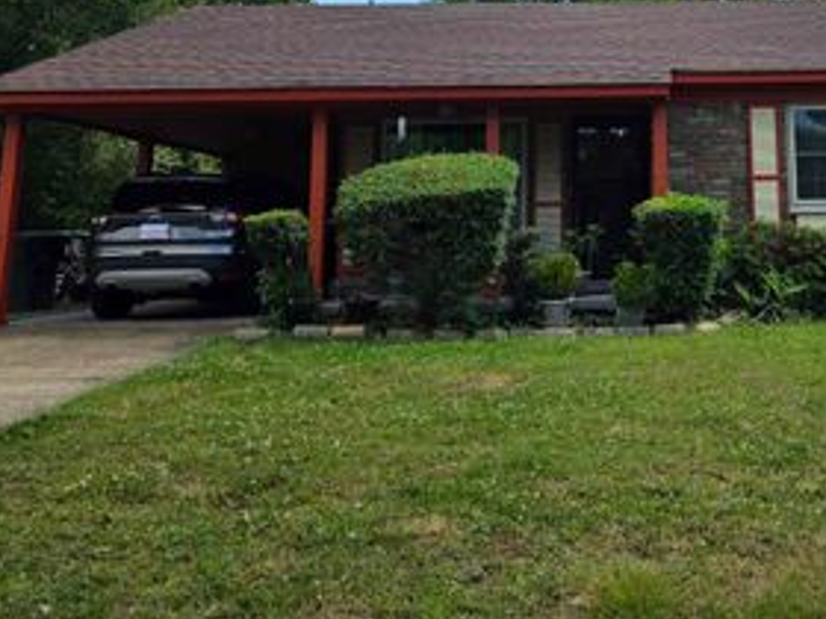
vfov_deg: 33.6
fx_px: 978
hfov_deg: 43.4
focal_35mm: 41
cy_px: 87
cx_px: 676
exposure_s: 1/10000
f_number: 1.7
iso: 80
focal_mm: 6.3
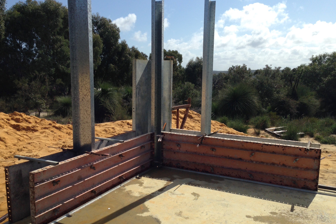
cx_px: 168
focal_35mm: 35
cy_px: 121
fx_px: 327
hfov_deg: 54.4
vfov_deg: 37.8
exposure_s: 1/2463
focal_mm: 4.12
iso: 50
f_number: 2.4
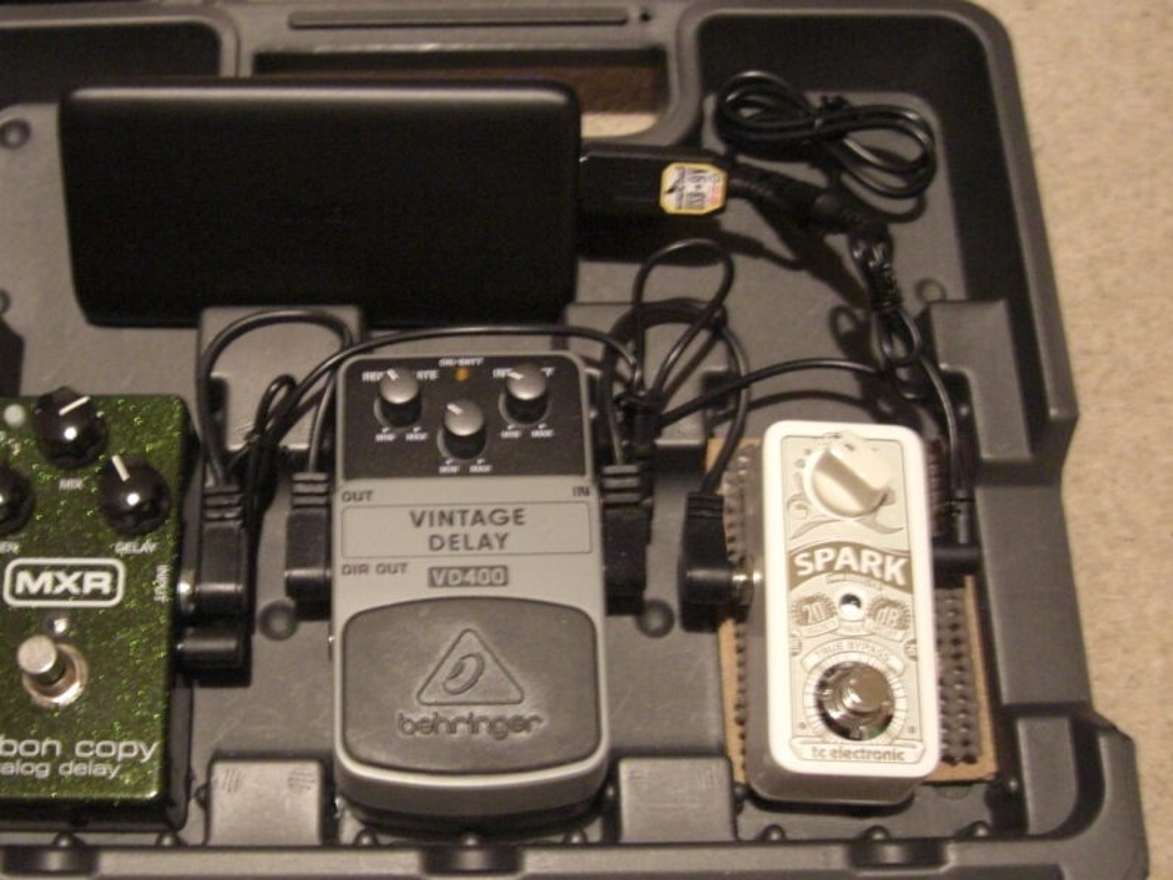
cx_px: 425
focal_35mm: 49
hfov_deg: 38.6
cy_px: 484
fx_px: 1661
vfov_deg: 29.7
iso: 800
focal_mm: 7.9
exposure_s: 1/13
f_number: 2.8
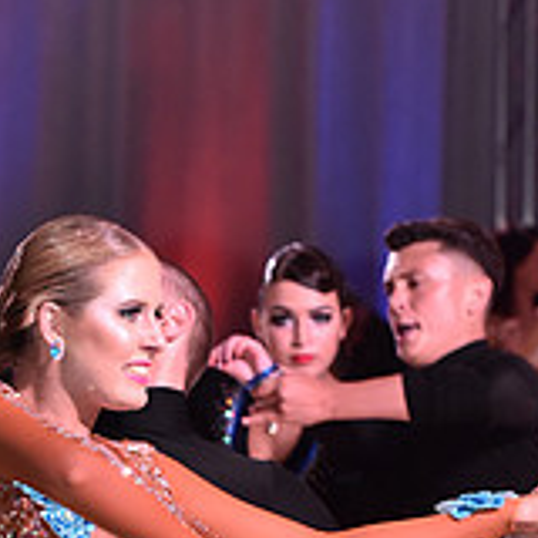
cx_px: 49
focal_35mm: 284
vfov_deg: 6.1
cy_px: 800
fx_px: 4994
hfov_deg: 6.2
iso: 1600
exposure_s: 1/250
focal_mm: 92
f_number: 4.5
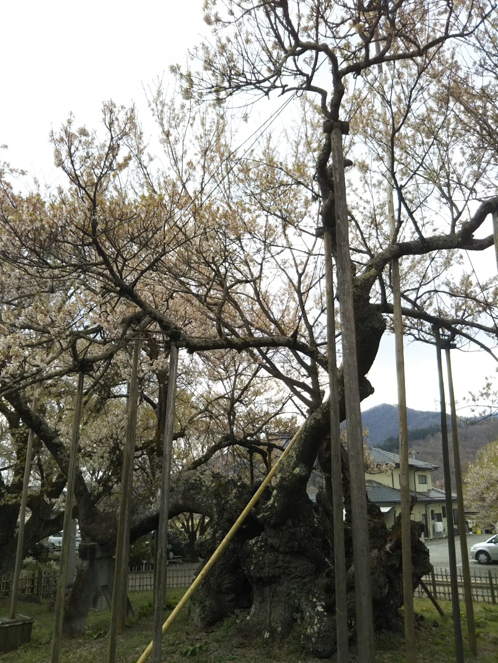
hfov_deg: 46.8
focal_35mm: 30
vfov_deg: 60.0
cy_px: 332
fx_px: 575
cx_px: 249
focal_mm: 4
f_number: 2.2
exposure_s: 1/225
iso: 25
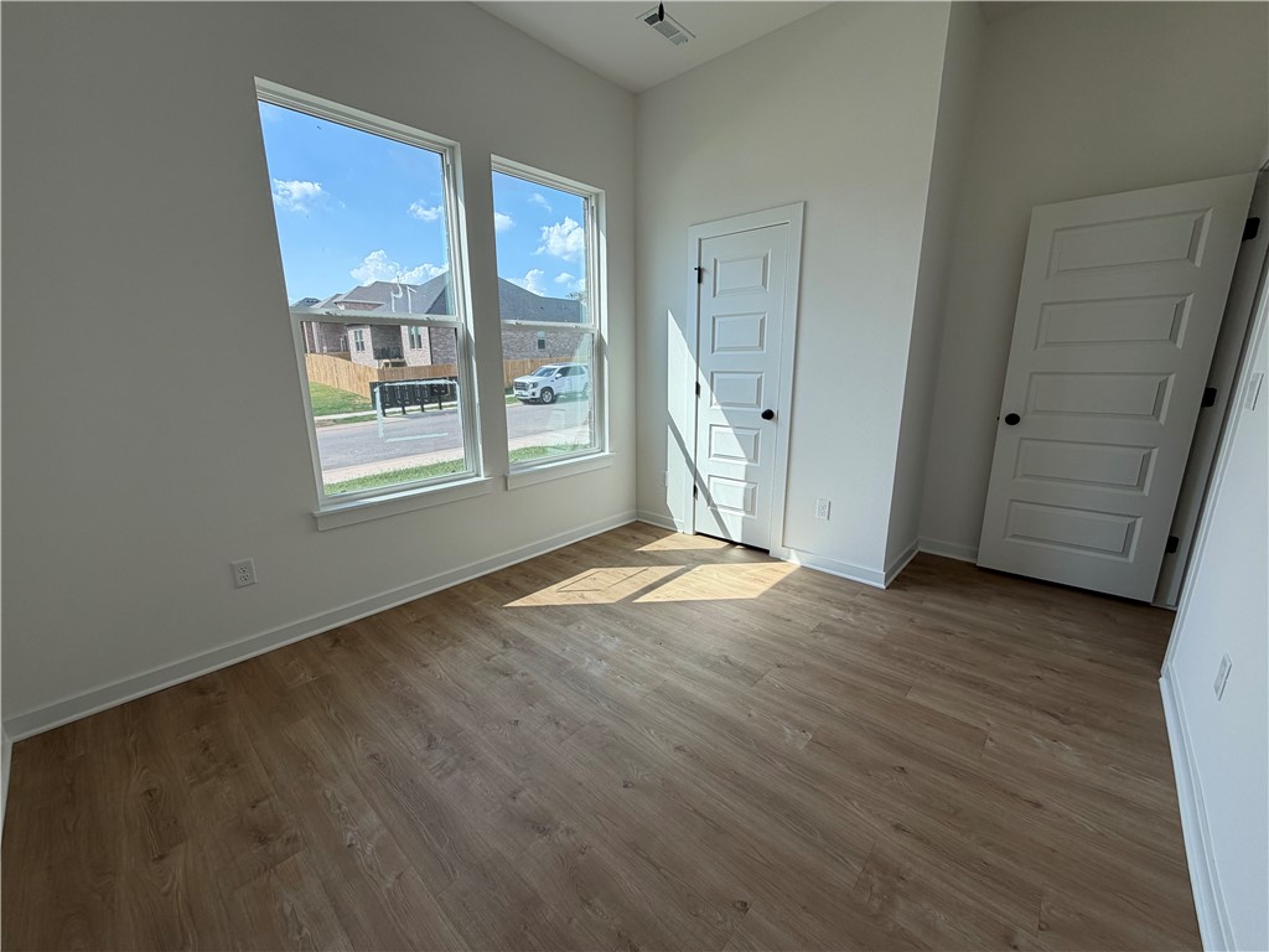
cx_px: 634
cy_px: 476
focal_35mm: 14
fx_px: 513
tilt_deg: -14.3
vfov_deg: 85.7
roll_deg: +1.0
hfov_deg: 102.1
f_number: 2.2
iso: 50
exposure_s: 1/502
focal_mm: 2.22
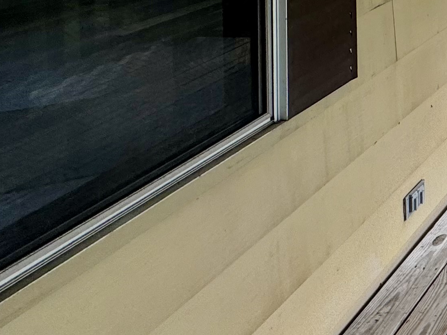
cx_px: 752
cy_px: -178
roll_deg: -0.5
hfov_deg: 23.9
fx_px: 658
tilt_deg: -1.8
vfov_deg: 22.8
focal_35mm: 51
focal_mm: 2.22
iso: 40
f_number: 2.2
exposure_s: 1/354
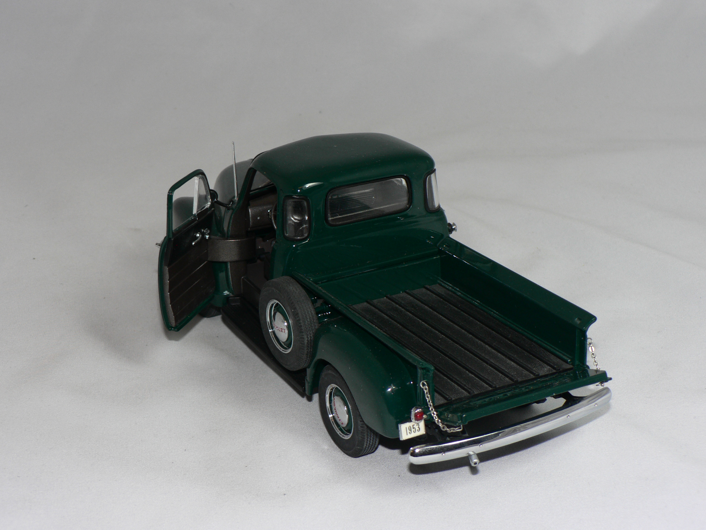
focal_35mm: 60
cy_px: 265
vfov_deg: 24.4
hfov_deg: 32.2
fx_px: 1224
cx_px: 353
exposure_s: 1/60
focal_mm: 10.1
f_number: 4
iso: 80
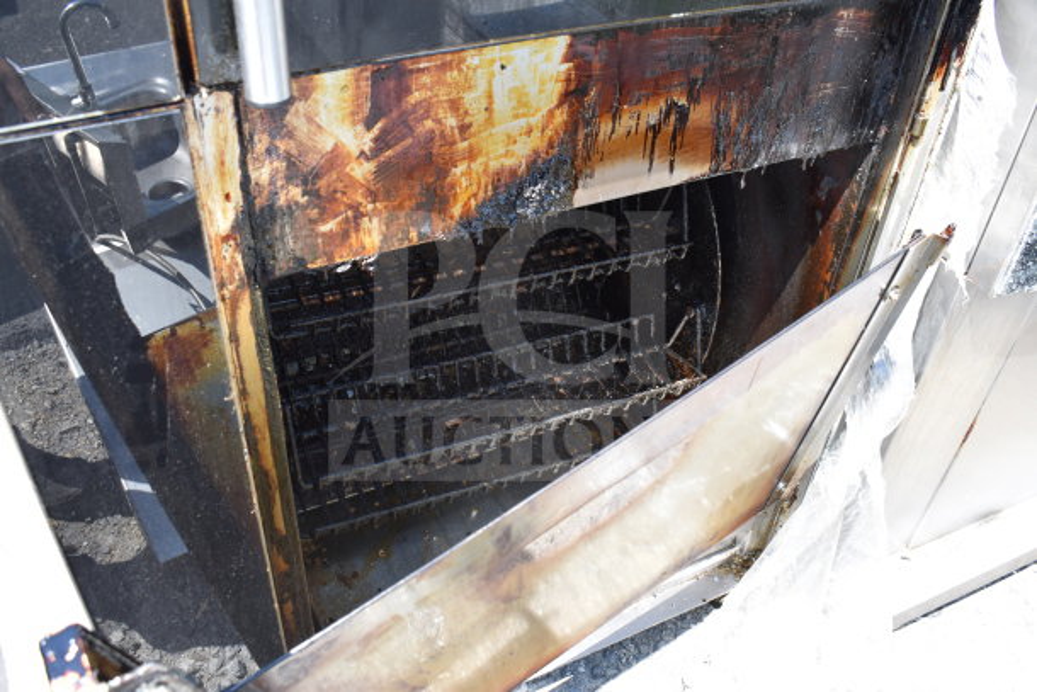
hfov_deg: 57.2
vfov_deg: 40.0
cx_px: 518
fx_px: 951
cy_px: 346
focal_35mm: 33
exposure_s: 1/125
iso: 200
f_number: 5.6
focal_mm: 22
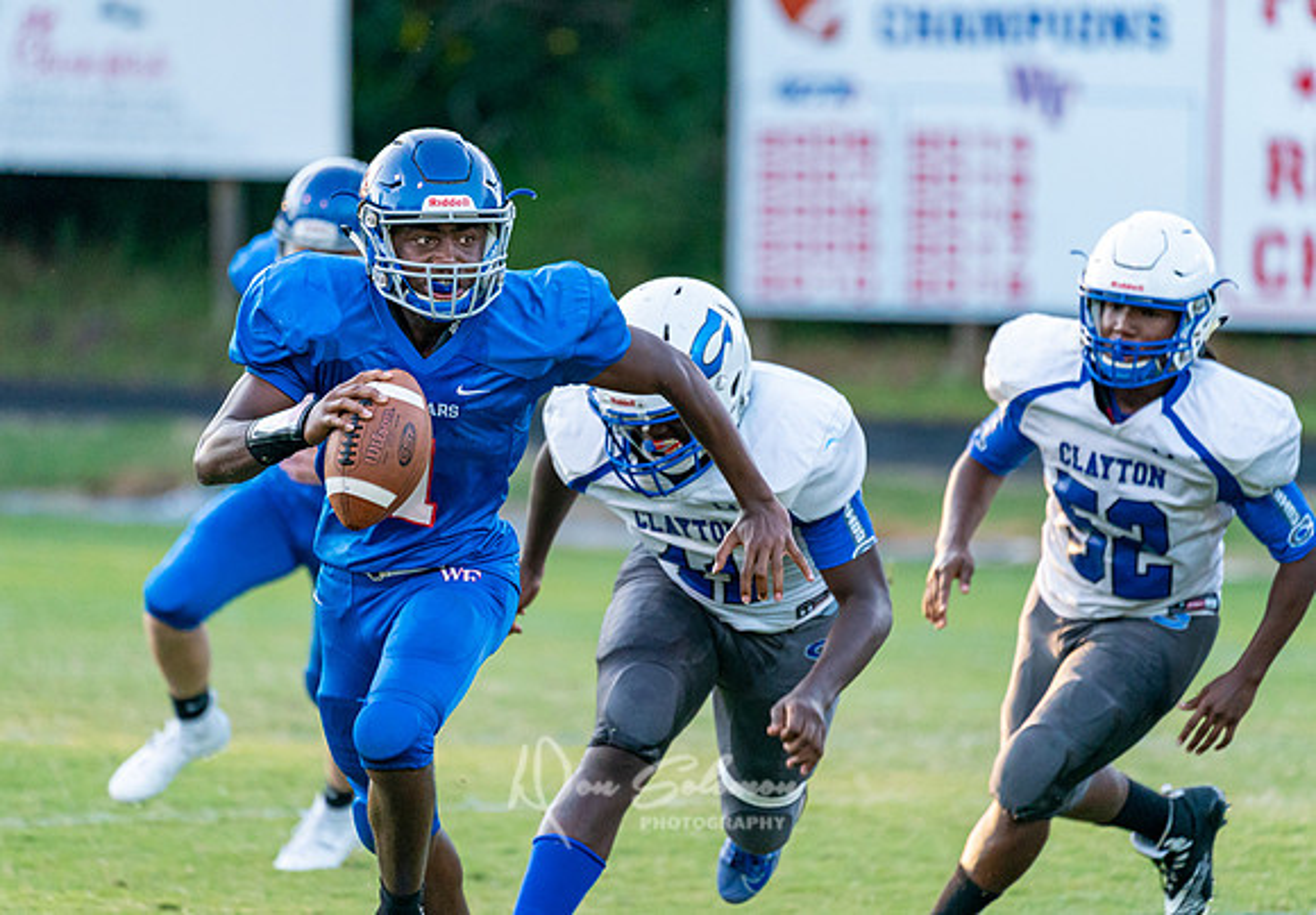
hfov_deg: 4.4
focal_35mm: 462
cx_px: 635
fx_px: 17094
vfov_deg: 3.1
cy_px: 403
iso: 4000
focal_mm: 400
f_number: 5.6
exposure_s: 1/1000
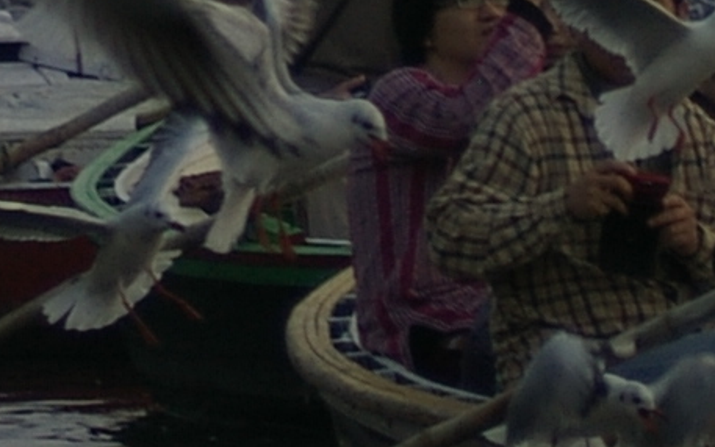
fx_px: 13723
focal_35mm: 704
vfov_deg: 1.9
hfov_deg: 3.0
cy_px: -134
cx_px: 358
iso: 200
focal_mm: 70
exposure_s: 1/500
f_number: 4
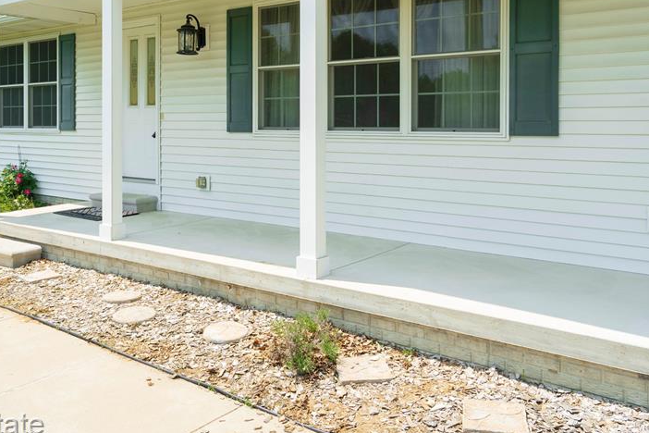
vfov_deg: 37.3
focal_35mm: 35
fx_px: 631
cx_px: 285
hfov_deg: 54.3
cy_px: 130
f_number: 7.1
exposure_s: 1/250
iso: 200
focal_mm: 24
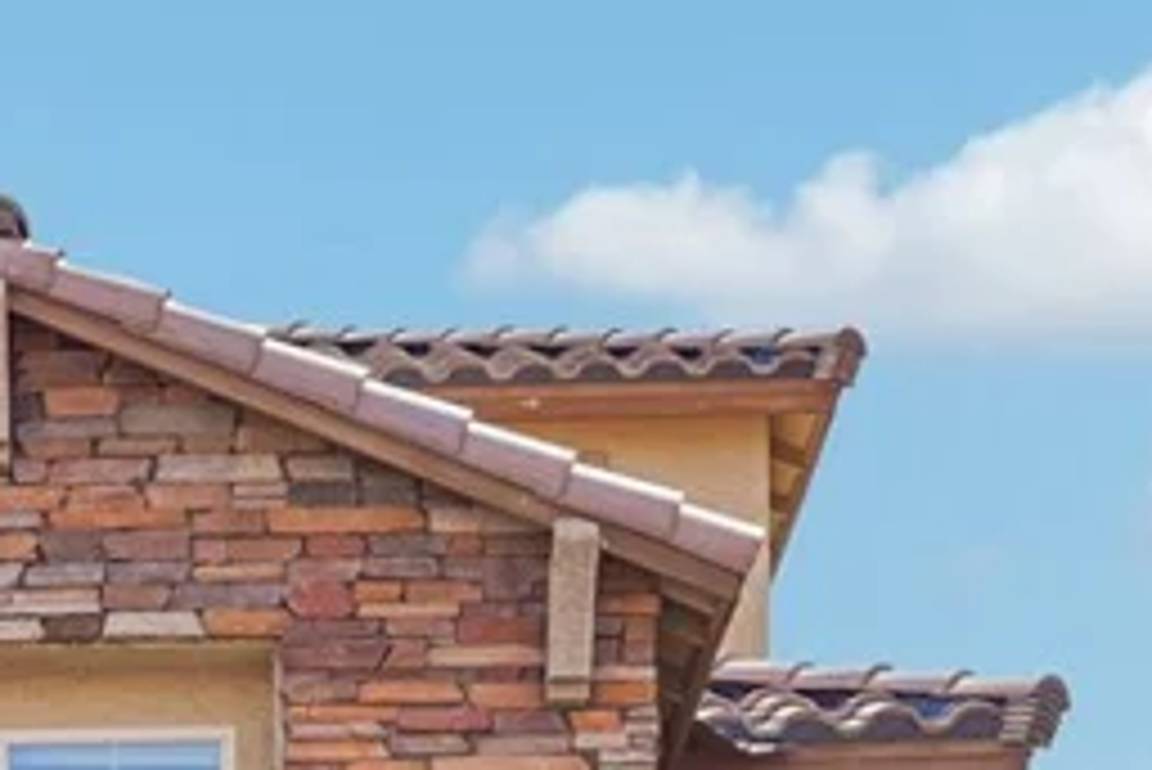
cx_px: 14
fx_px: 4482
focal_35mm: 140
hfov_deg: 14.4
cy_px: 1337
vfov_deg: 9.4
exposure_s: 1/125
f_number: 8
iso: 100
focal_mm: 35
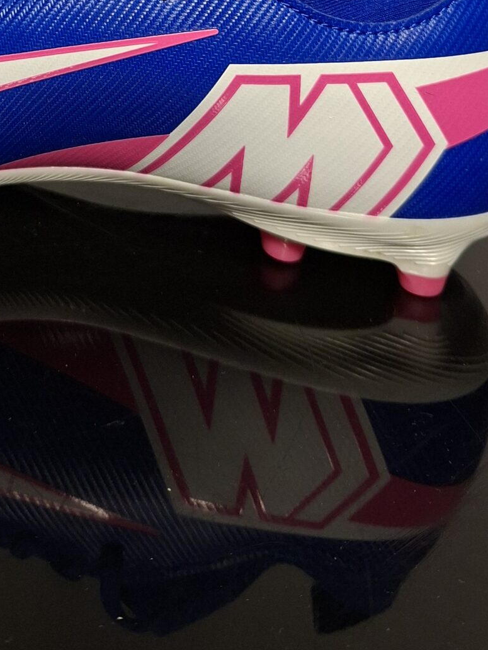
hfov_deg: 25.0
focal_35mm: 57
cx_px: 66
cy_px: -95
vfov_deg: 29.8
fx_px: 1071
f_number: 1.8
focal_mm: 5.54
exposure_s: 1/120
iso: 125
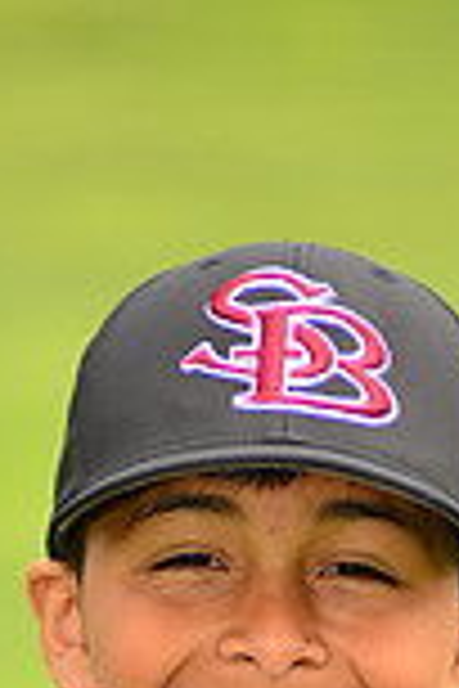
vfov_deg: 3.7
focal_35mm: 549
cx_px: 308
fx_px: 10499
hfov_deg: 2.5
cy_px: 1147
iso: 100
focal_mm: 145
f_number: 5
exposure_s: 1/250
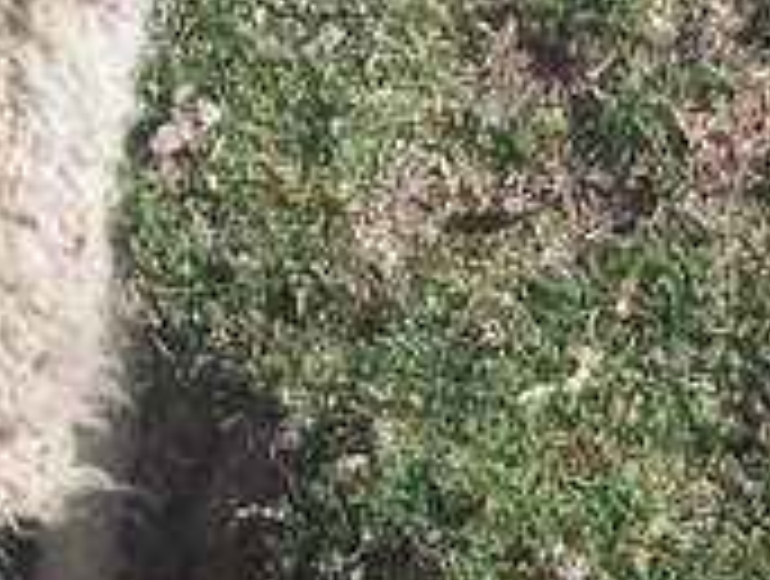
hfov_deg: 1.5
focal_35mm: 1330
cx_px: -243
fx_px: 29647
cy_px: -220
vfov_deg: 1.1
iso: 80
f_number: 3.7
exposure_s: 1/800
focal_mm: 63
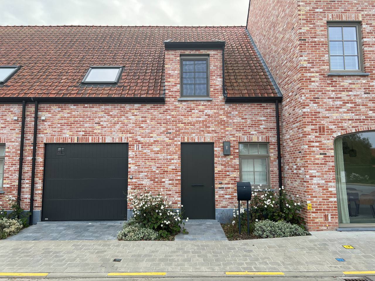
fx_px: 282
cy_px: 140
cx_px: 188
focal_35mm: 26
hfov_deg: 67.3
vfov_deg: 53.1
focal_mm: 5.7
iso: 50
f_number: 1.5
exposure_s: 1/362
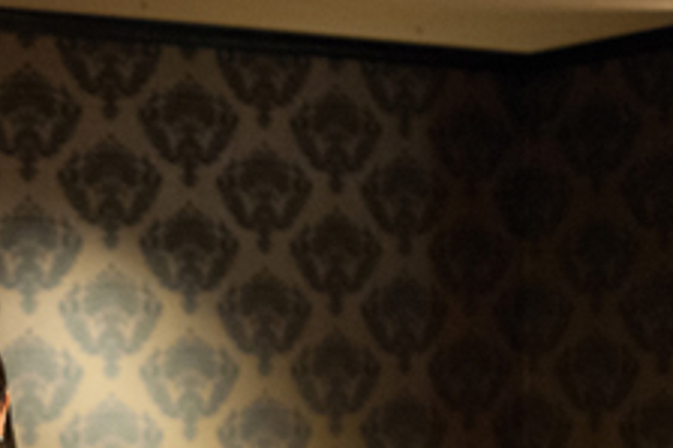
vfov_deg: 13.4
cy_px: 481
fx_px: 1868
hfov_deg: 19.5
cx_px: -75
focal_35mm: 100
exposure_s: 1/100
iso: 3200
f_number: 2.8
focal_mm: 35
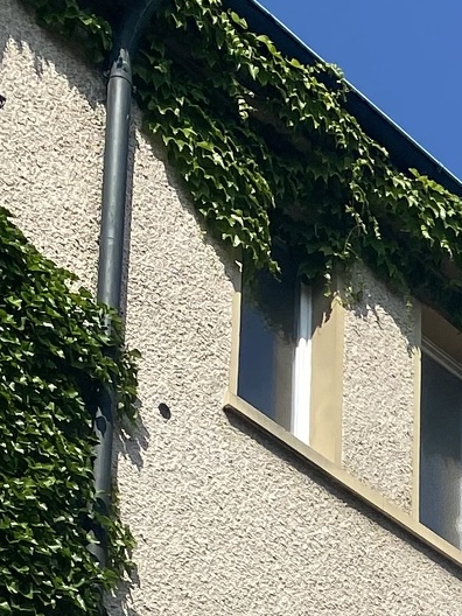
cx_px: 919
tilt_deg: +19.9
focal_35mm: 126
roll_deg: +2.6
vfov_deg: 13.2
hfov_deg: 10.8
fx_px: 2242
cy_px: 1292
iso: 32
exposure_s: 1/3300
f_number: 1.8
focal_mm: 4.25
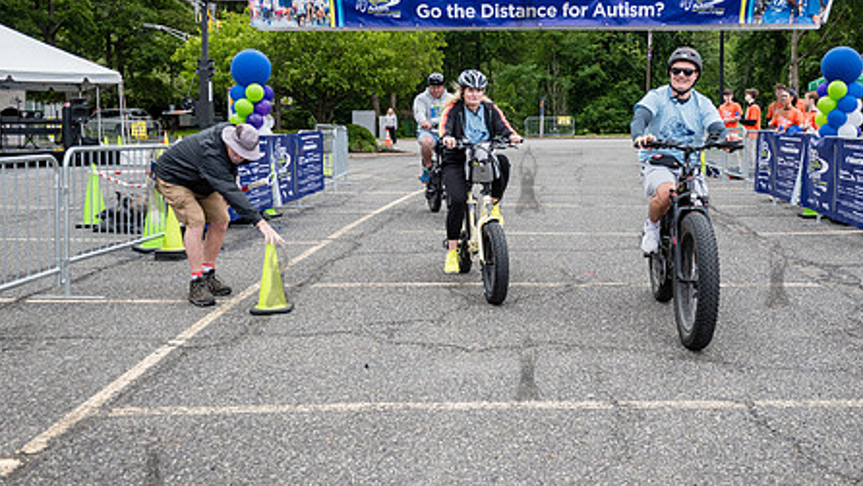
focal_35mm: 38
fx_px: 870
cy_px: 179
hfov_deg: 52.4
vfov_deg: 31.1
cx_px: 516
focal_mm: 27
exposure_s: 1/1000
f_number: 4
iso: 400
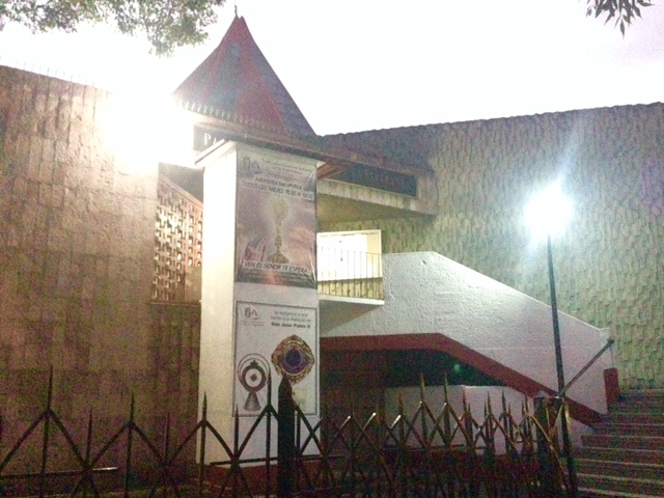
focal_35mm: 33
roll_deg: +0.5
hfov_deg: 55.4
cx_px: 332
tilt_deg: +12.0
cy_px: 249
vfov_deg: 42.9
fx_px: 633
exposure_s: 1/15
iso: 2500
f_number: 2.4
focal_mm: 4.12
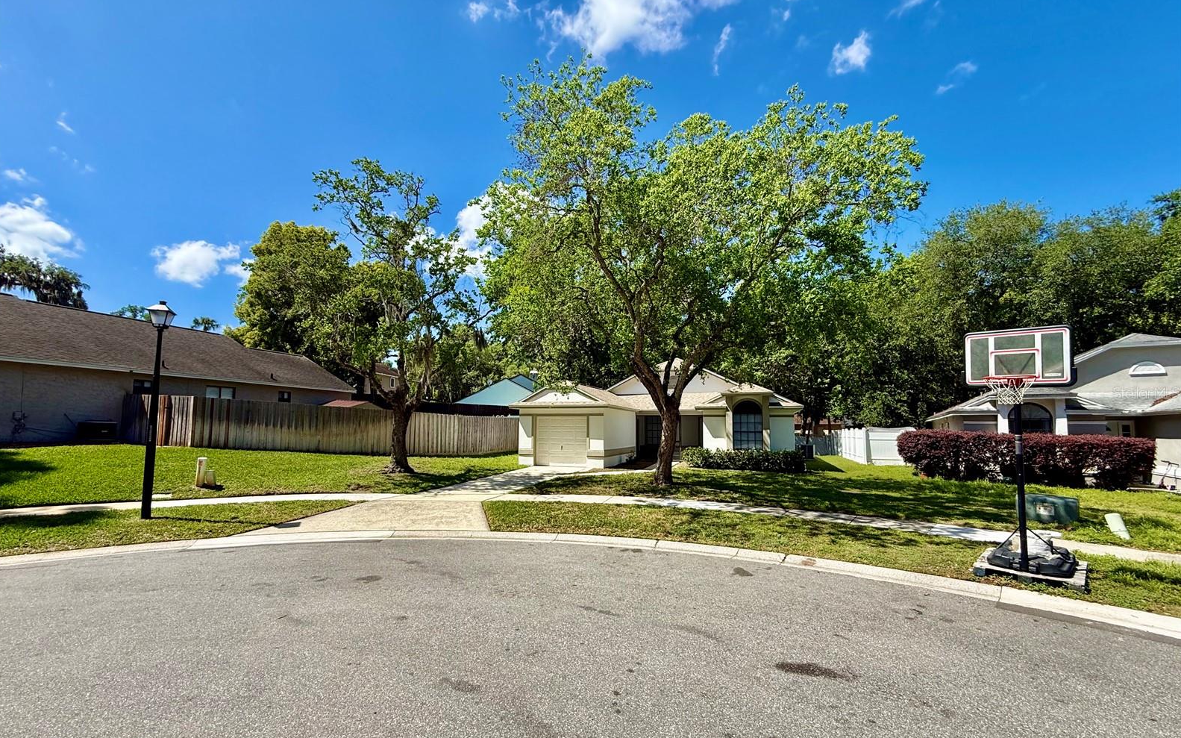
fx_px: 483
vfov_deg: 74.7
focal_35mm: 15
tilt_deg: +3.4
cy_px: 393
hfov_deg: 101.5
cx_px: 586
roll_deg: -1.1
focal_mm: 2.22
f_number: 2.2
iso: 50
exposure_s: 1/1259
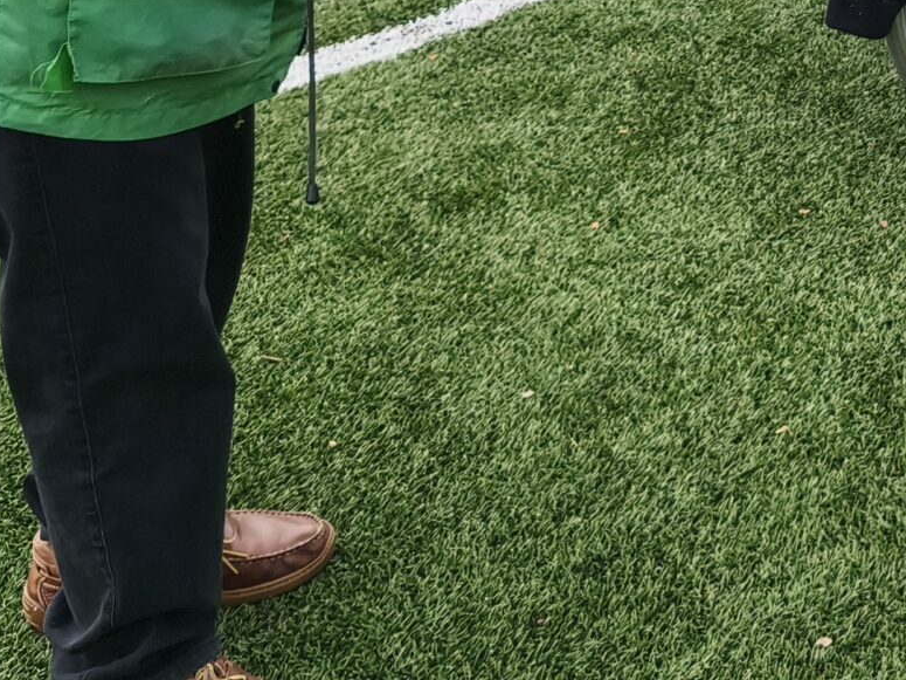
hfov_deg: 23.3
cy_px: -350
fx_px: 1989
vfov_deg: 17.4
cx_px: 1112
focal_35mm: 76
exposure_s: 1/1382
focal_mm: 5.35
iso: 50
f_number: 1.7
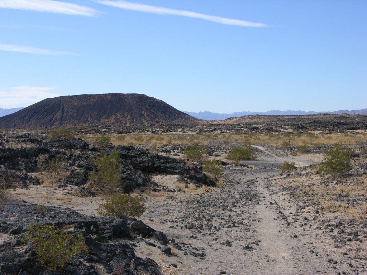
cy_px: 138
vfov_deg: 25.2
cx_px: 184
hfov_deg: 33.2
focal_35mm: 58
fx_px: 615
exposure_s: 1/297
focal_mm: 14.7
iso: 50
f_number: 5.6
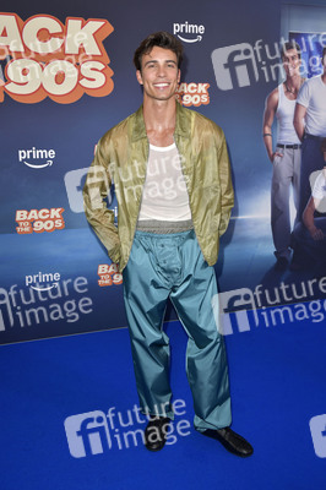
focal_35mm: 34
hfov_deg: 38.8
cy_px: 245
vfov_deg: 55.8
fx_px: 463
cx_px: 163
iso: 800
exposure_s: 1/200
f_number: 6.3
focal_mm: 34
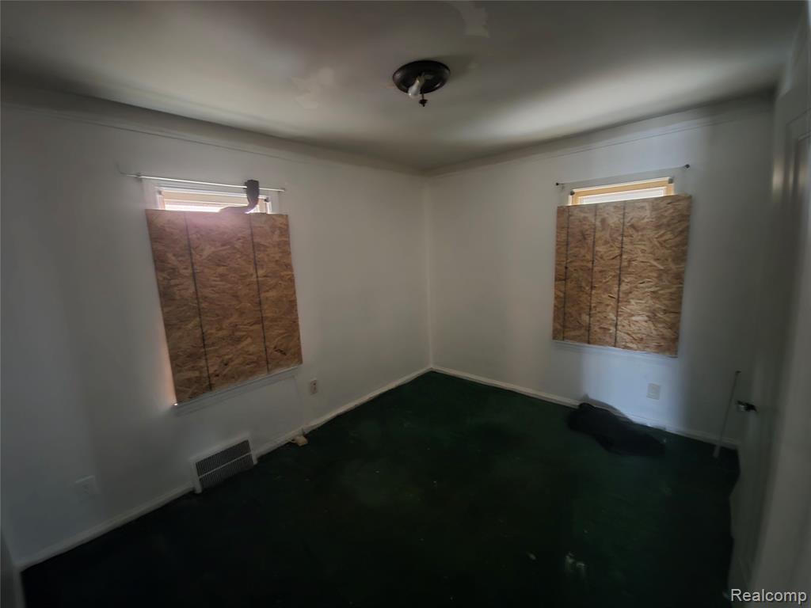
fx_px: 305
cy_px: 304
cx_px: 406
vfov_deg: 89.9
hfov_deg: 106.2
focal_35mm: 13
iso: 1600
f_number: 2.2
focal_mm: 2.2
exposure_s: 1/6.26
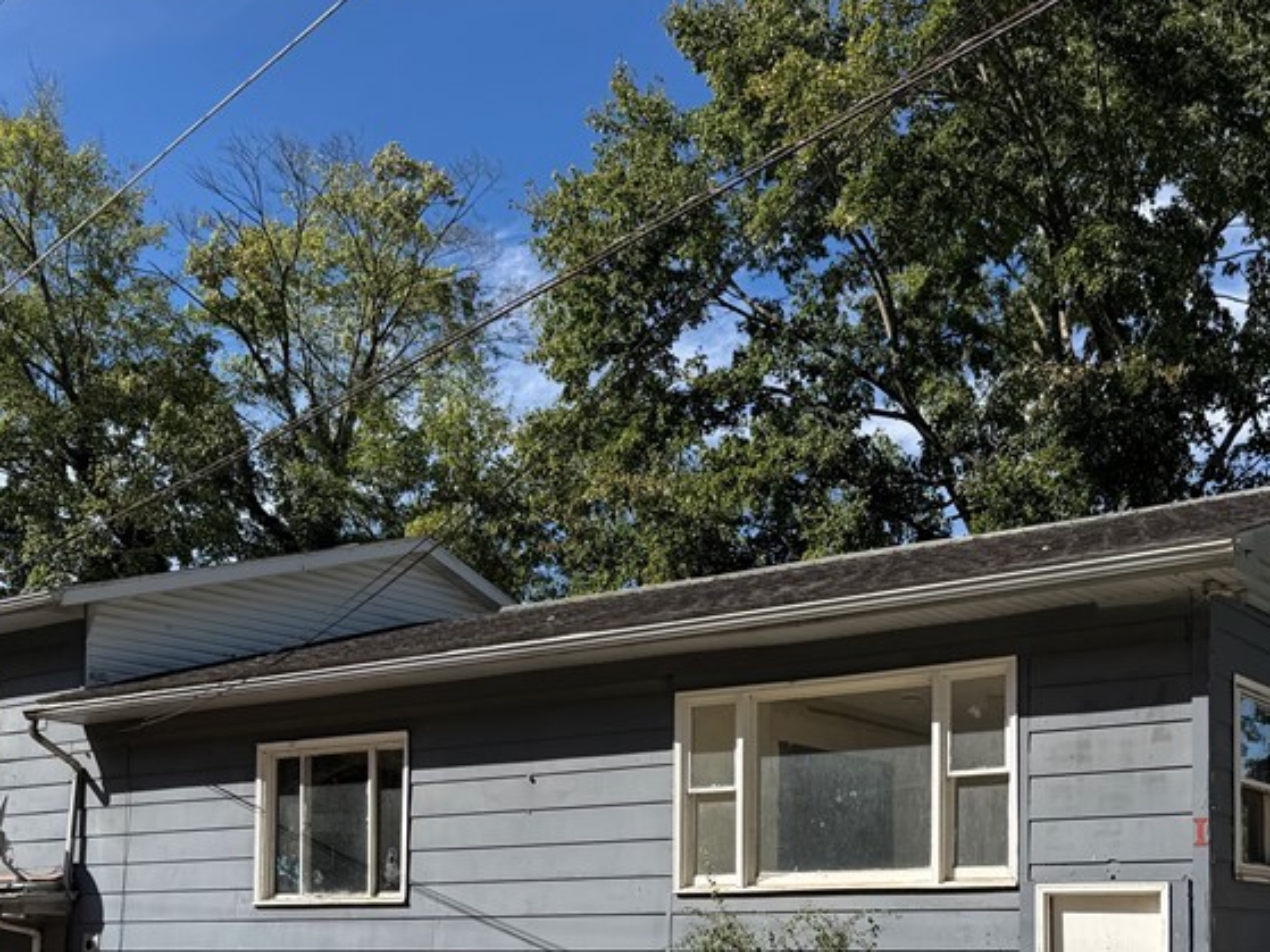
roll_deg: -0.3
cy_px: 845
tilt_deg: +3.0
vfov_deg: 31.4
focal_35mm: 44
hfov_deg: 42.7
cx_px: 775
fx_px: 1614
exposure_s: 1/4673
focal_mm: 6.76
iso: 80
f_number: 1.78
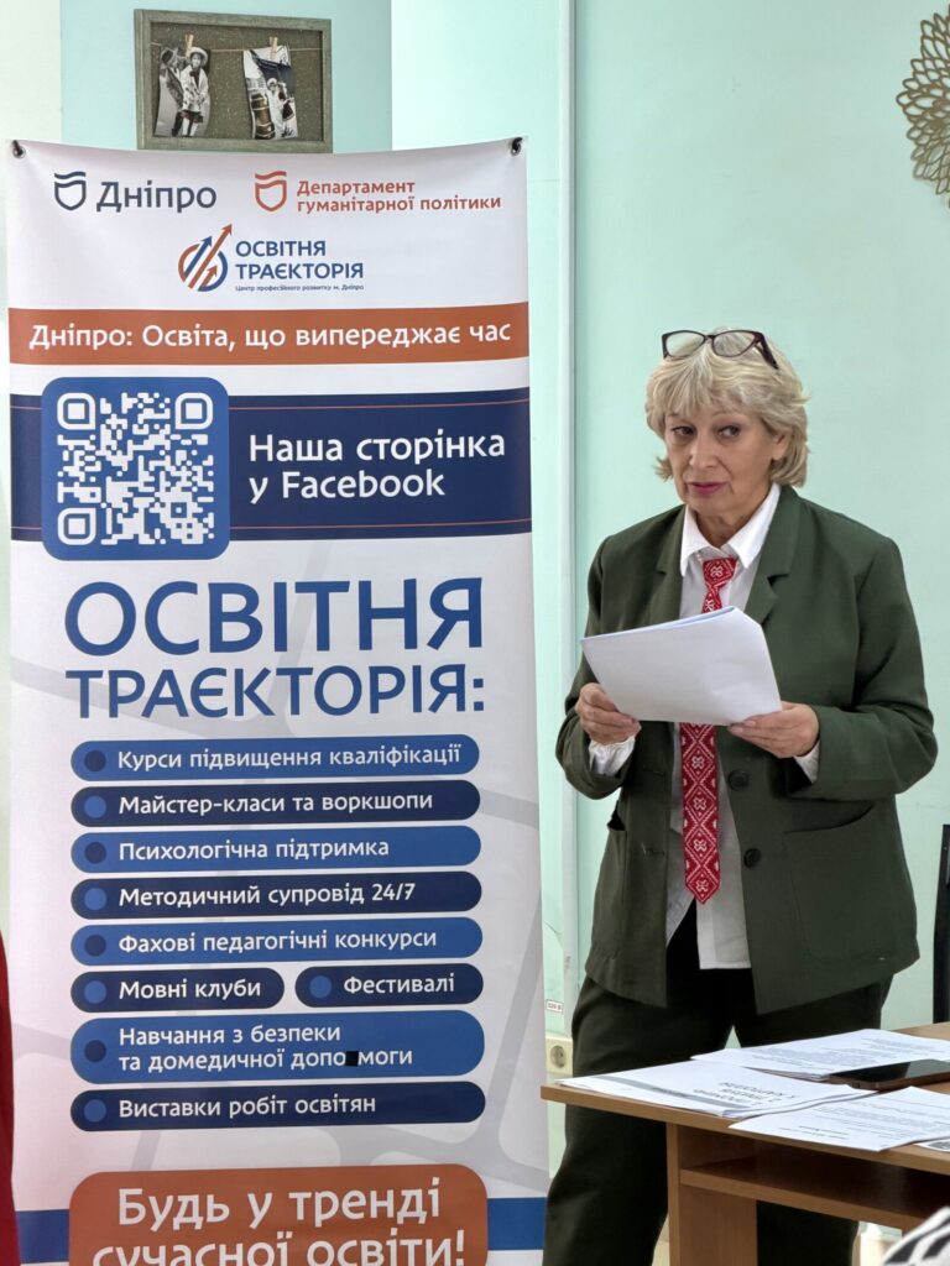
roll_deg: +0.5
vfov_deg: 19.6
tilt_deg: -2.6
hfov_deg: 14.8
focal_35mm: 100
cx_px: 475
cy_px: 633
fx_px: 3659
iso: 250
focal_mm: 16.9
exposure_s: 1/100
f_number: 2.8
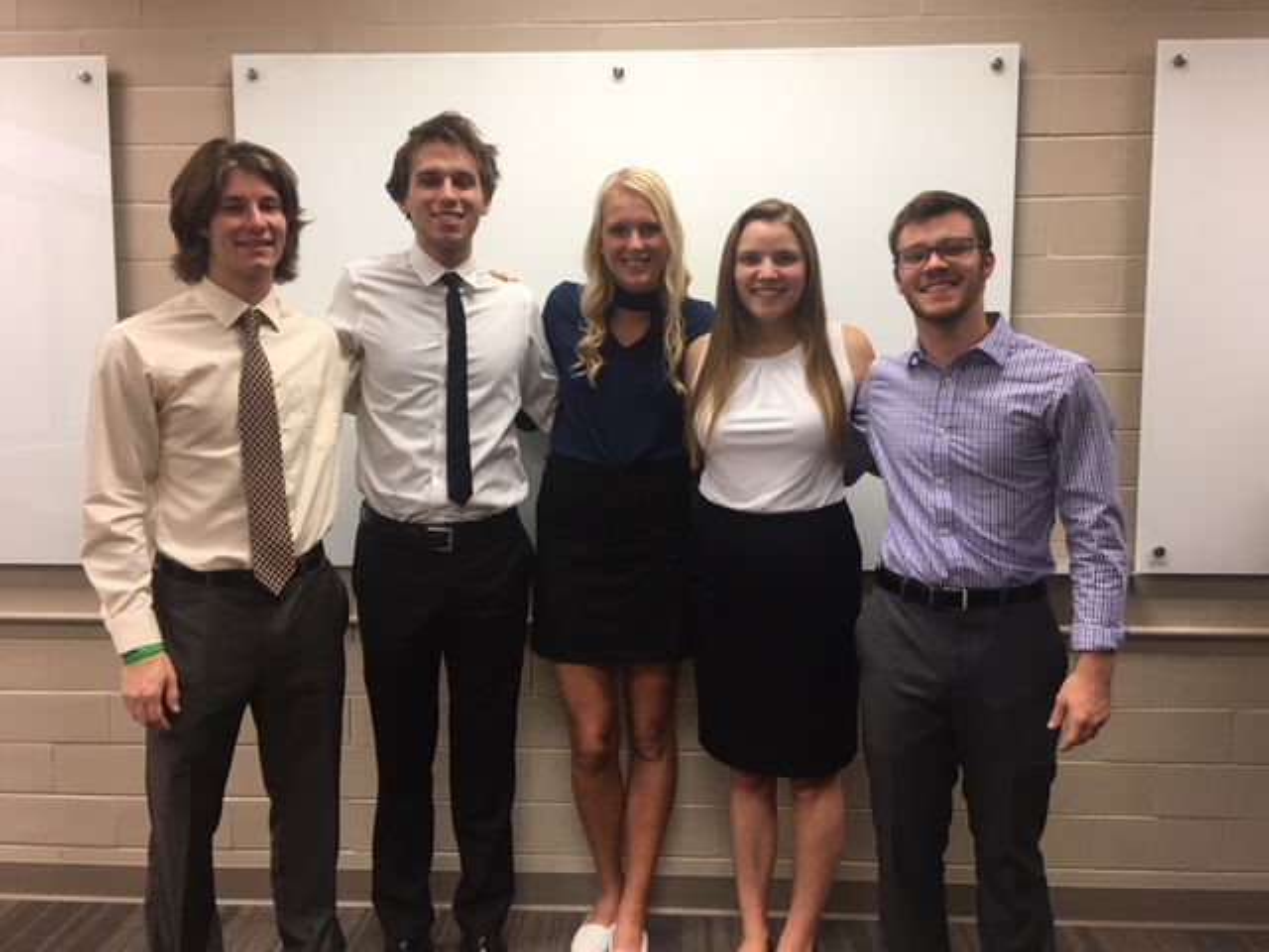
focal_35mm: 29
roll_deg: +0.5
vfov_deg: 48.2
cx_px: 634
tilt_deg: -3.9
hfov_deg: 61.7
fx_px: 1063
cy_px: 476
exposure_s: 1/30
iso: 40
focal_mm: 4.15
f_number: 2.2
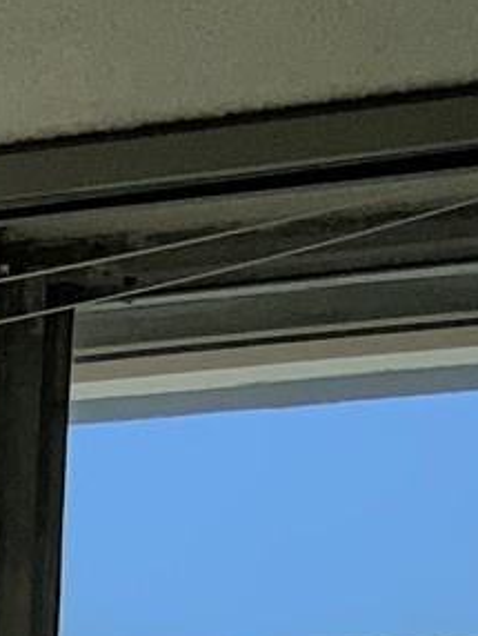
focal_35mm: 162
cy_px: 1628
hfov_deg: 8.7
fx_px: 2978
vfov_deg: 10.2
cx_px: -474
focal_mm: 3
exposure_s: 1/1221
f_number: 1.8
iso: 16
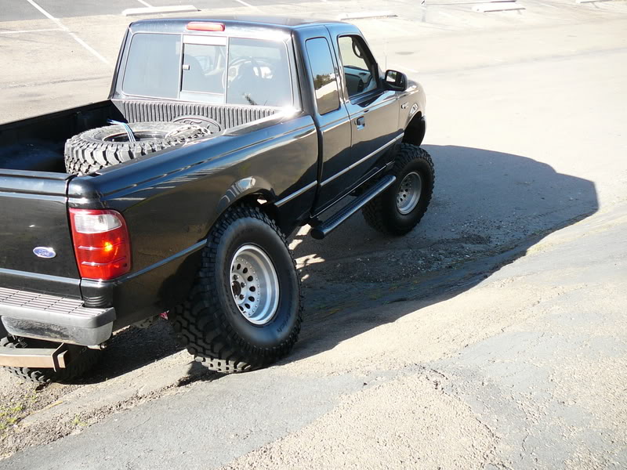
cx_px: 314
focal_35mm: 35
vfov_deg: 40.7
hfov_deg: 52.6
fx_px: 634
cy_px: 235
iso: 80
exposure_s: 1/200
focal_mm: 5.2
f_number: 2.8
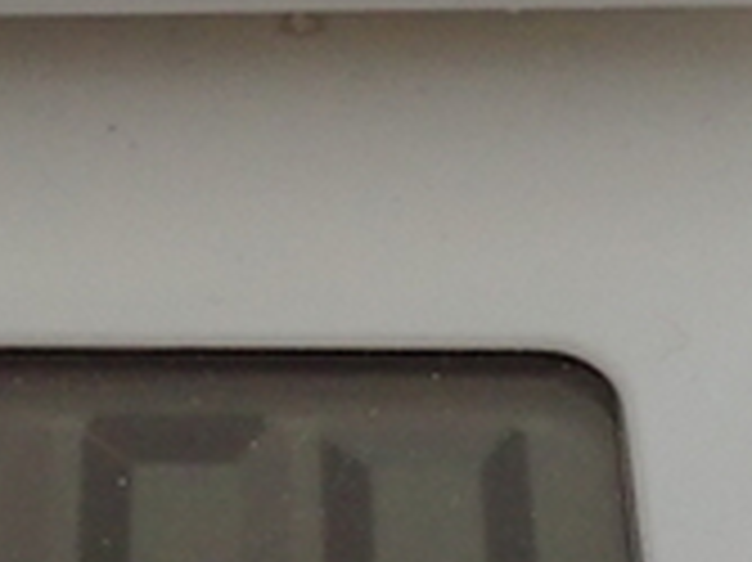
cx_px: 207
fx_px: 3582
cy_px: 49
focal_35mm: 165
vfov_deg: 8.9
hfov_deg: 12.0
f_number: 3.1
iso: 800
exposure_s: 1/80
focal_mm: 8.41
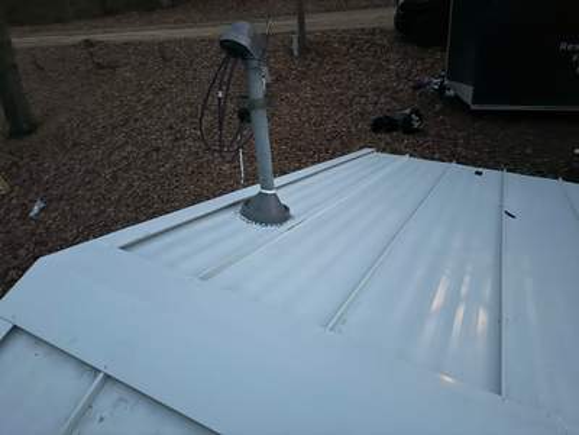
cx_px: 290
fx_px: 401
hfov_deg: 71.6
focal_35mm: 24
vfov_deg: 56.8
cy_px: 218
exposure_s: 1/25
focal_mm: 6.76
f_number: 1.78
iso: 1600
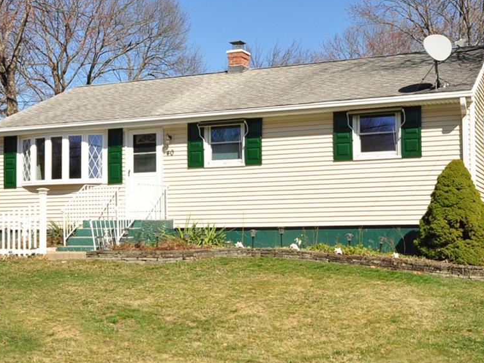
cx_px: 237
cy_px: 158
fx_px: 545
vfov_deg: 36.8
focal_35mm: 39
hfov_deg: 47.9
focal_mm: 20
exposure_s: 1/500
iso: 250
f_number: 8
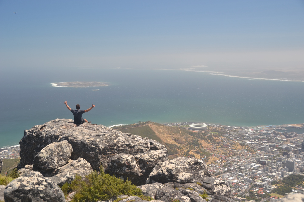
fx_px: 431
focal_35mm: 51
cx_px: 152
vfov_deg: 26.5
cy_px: 101
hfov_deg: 38.9
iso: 100
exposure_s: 1/125
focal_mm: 34
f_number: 5.6
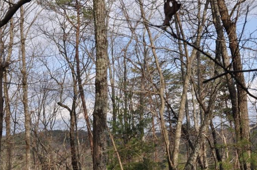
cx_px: 139
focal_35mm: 49
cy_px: 100
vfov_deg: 27.4
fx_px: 349
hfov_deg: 40.4
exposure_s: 1/160
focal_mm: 22
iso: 200
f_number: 13
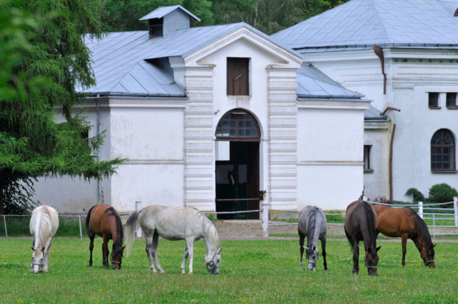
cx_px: 237
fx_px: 4841
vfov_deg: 3.6
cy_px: 155
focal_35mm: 381
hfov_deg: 5.4
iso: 200
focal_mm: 240
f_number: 9
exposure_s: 1/250
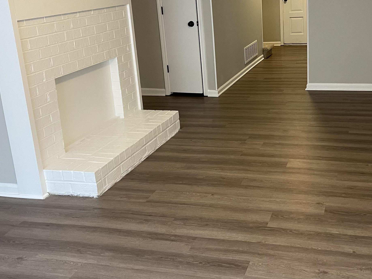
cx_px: 240
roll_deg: +3.3
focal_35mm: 42
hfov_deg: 44.3
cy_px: 88
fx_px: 451
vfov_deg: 34.0
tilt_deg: -14.1
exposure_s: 1/60
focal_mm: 5.1
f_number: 1.6
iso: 200
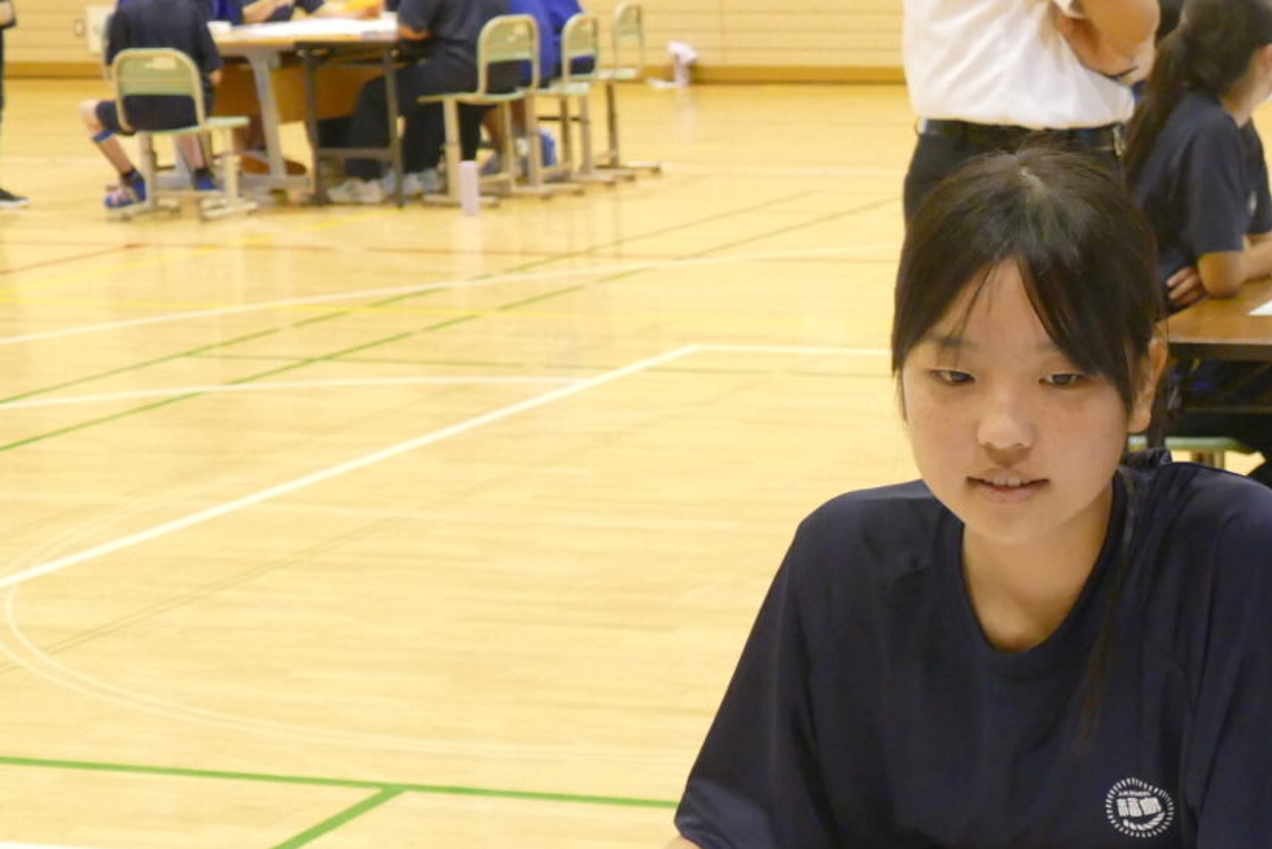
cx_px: 1366
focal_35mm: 94
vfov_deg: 14.5
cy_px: 541
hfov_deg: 20.7
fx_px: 3322
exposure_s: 1/25
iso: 1600
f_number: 3.2
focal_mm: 15.51
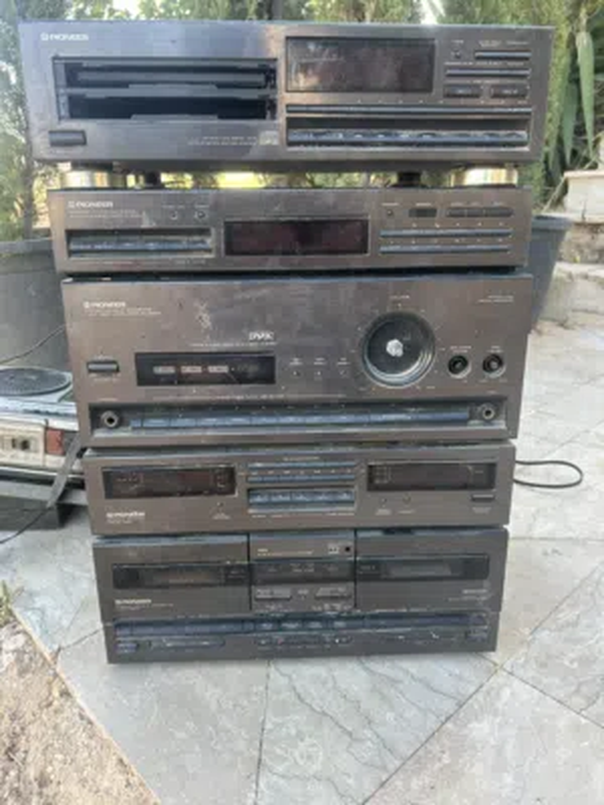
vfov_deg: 67.3
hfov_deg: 53.1
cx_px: 302
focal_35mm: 26
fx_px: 605
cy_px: 402
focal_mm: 5.7
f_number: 1.5
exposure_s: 1/121
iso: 40
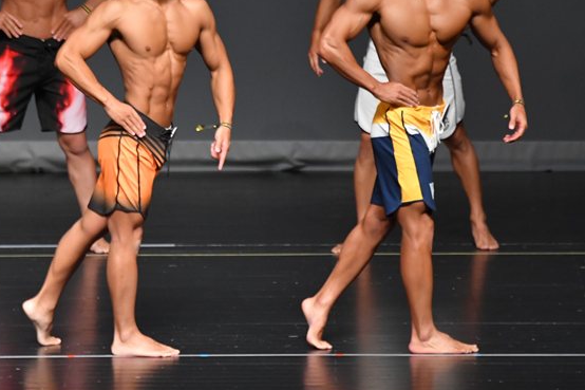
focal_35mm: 483
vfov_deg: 2.8
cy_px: 148
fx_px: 7846
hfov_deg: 4.3
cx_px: 258
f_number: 5.6
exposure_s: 1/400
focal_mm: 230
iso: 2800
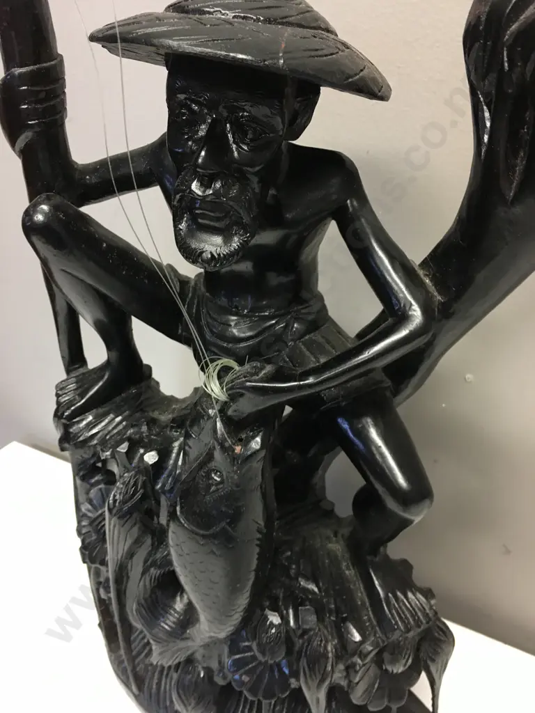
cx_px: 268
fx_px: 598
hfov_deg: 48.2
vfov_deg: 61.7
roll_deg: -0.1
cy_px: 356
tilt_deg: -28.1
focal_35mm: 29
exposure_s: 1/17
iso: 80
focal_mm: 4.15
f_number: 2.2
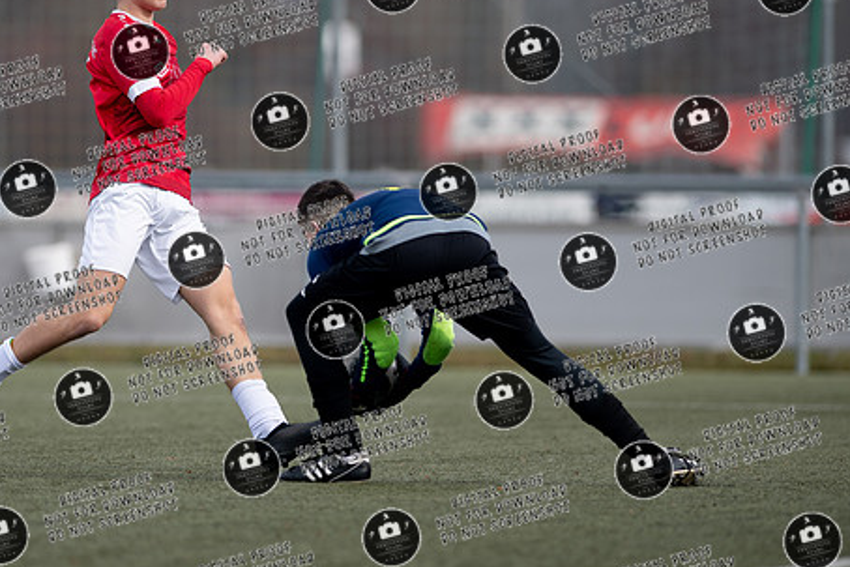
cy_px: 206
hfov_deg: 4.1
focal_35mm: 499
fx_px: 11785
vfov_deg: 2.8
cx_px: 220
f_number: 3.2
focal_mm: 300
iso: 180
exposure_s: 1/1600
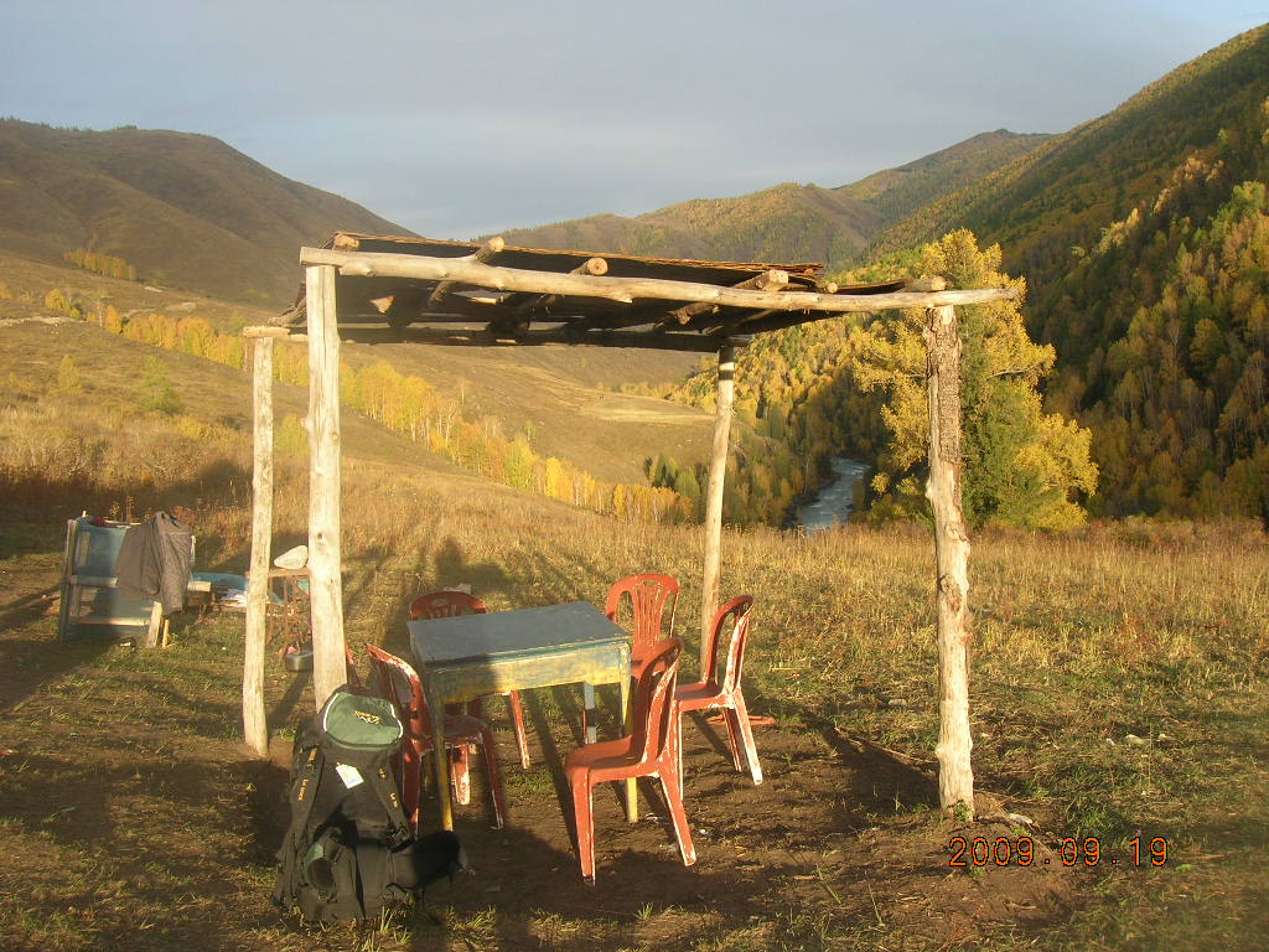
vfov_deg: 41.8
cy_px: 476
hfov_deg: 54.0
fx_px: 1246
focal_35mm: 34
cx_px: 634
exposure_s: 1/94.4
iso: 50
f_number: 4.9
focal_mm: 5.7
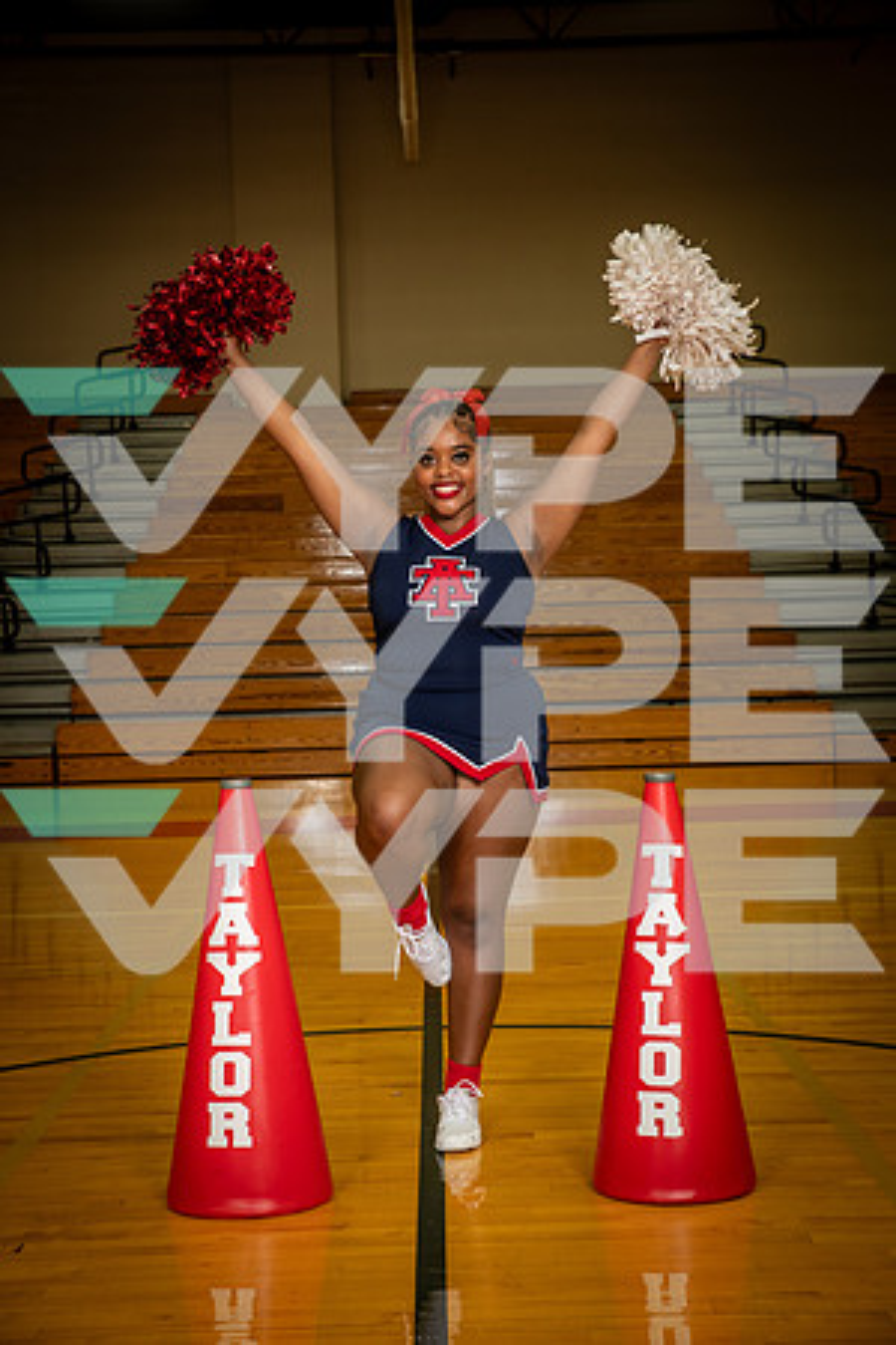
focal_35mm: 65
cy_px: 672
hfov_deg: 20.9
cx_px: 448
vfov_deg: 31.0
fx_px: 2426
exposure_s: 1/160
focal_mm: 65
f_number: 7.1
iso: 800
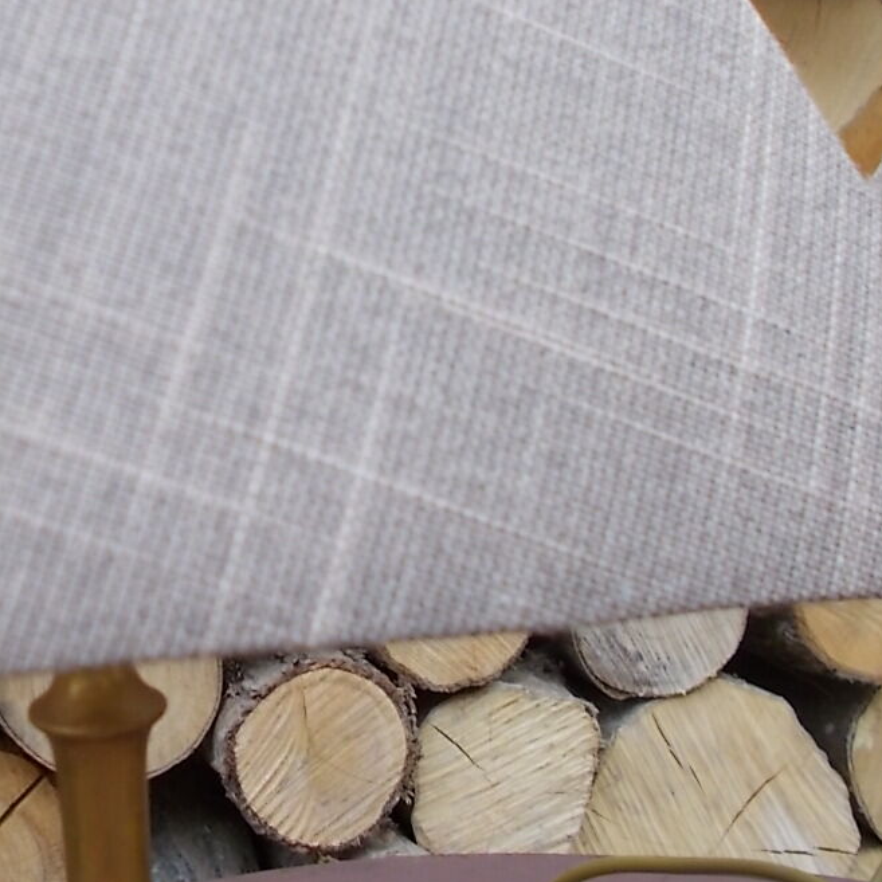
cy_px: 298
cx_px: 170
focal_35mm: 56
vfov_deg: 30.3
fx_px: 1614
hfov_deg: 29.8
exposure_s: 1/50
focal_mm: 4.6
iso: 80
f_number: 3.2
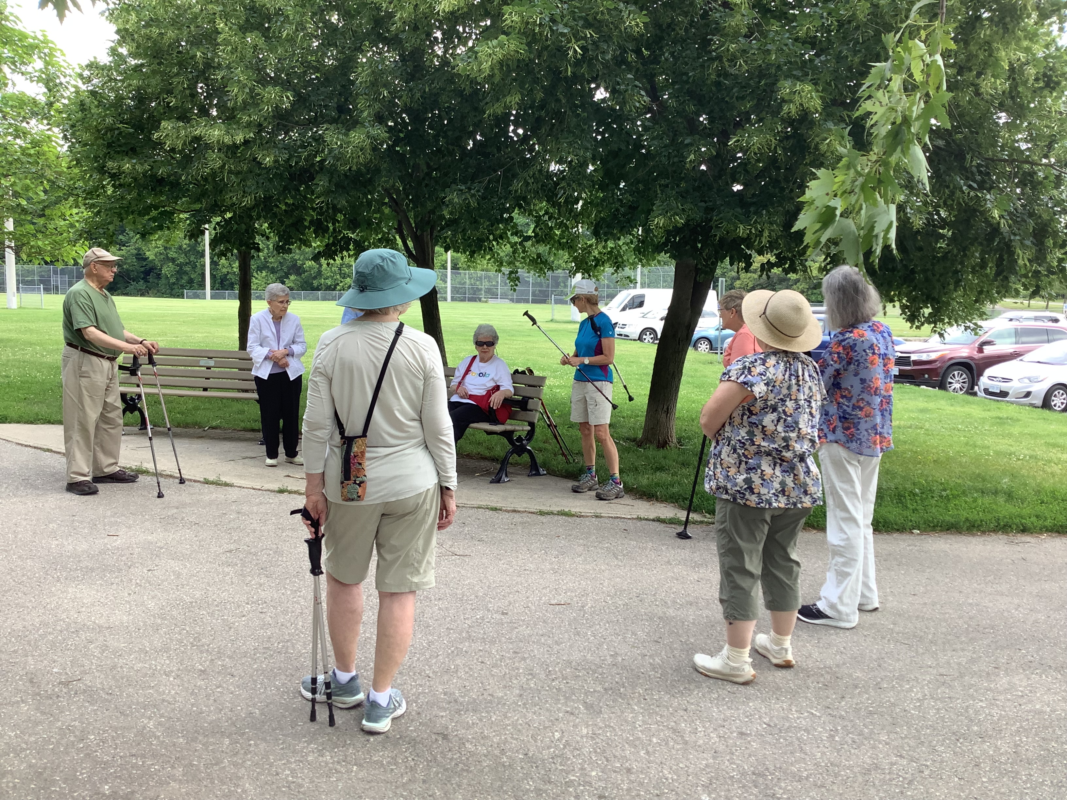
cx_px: 534
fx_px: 956
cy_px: 400
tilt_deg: -6.4
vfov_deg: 45.4
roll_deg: -1.2
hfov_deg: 58.4
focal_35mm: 31
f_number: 2.4
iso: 25
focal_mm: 3.3
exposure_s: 1/148
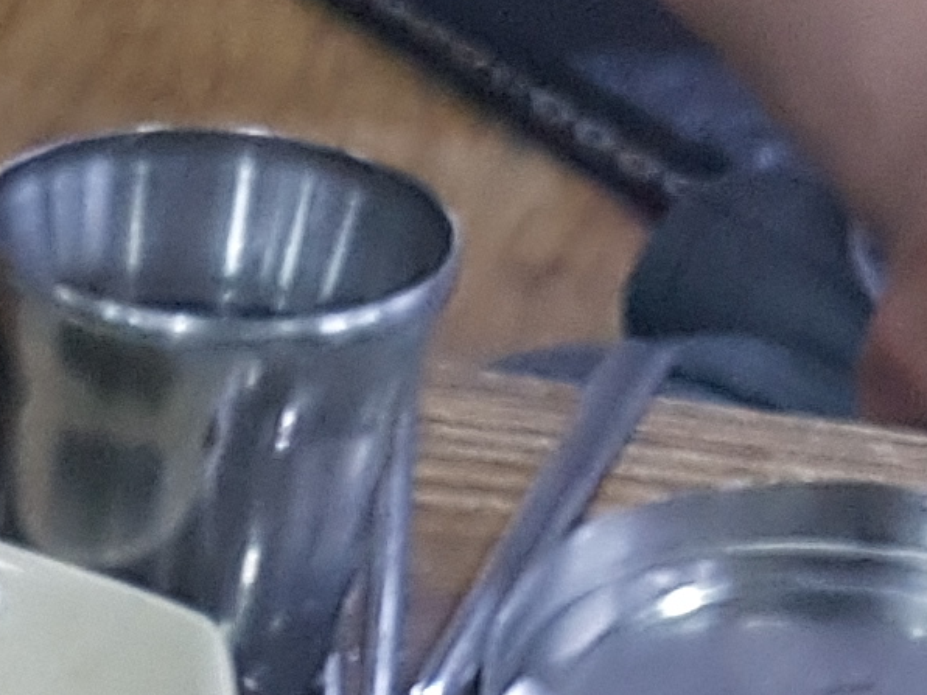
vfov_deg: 7.2
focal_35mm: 176
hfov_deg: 10.5
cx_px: -770
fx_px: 4713
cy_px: 2307
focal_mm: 4.2
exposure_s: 1/24
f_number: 1.7
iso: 250
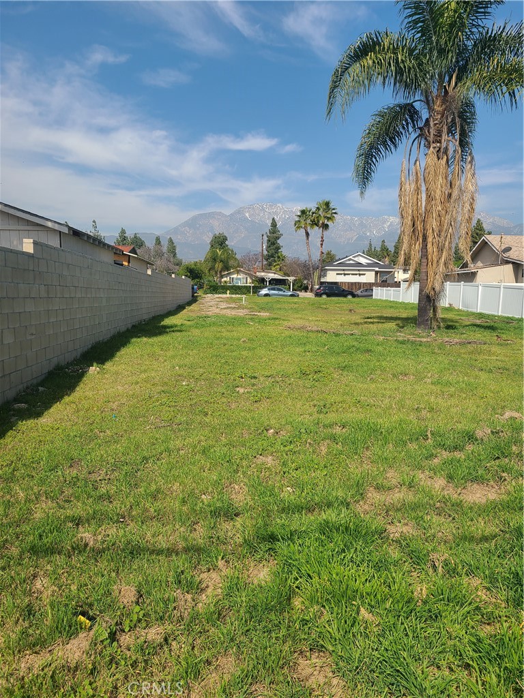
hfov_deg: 53.1
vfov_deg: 67.3
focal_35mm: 26
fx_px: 525
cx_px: 262
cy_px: 349
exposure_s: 1/2497
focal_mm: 5.4
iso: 40
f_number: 1.8
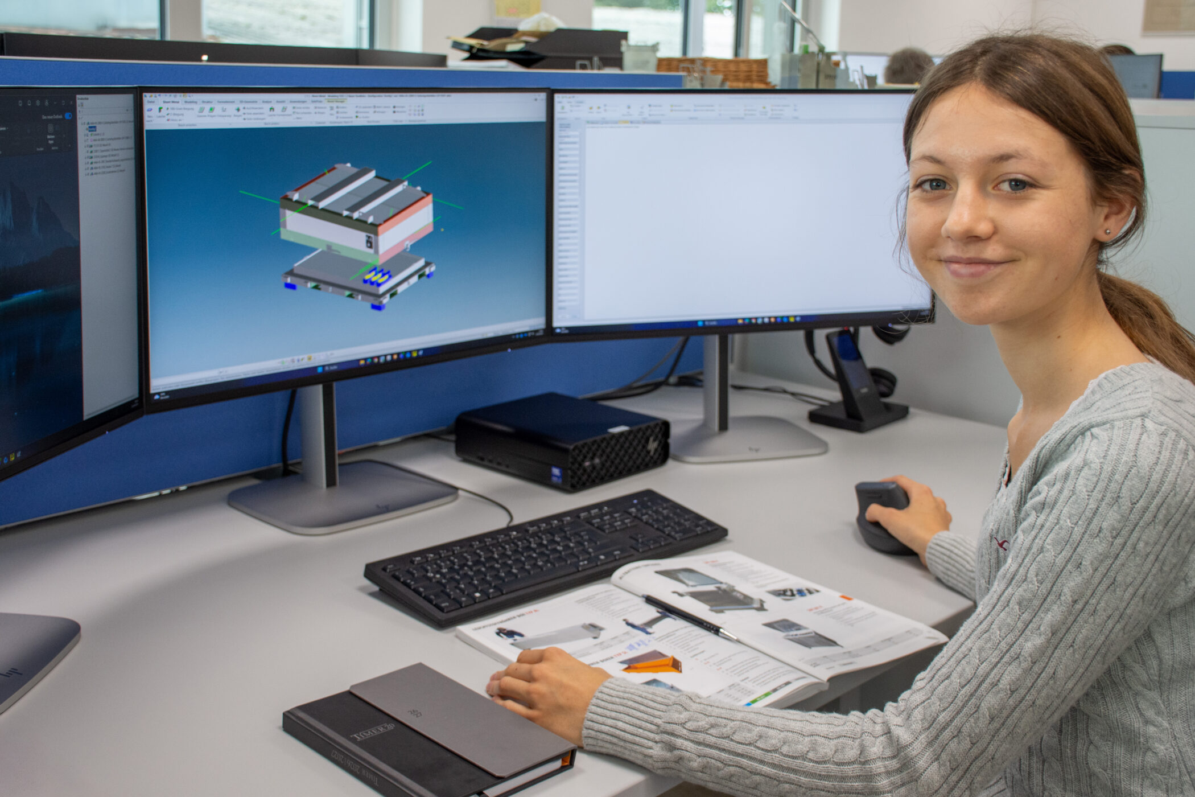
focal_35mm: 40
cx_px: 598
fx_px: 1344
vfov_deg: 33.0
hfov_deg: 47.9
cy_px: 398
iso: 640
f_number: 5
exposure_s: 1/100
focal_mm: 27
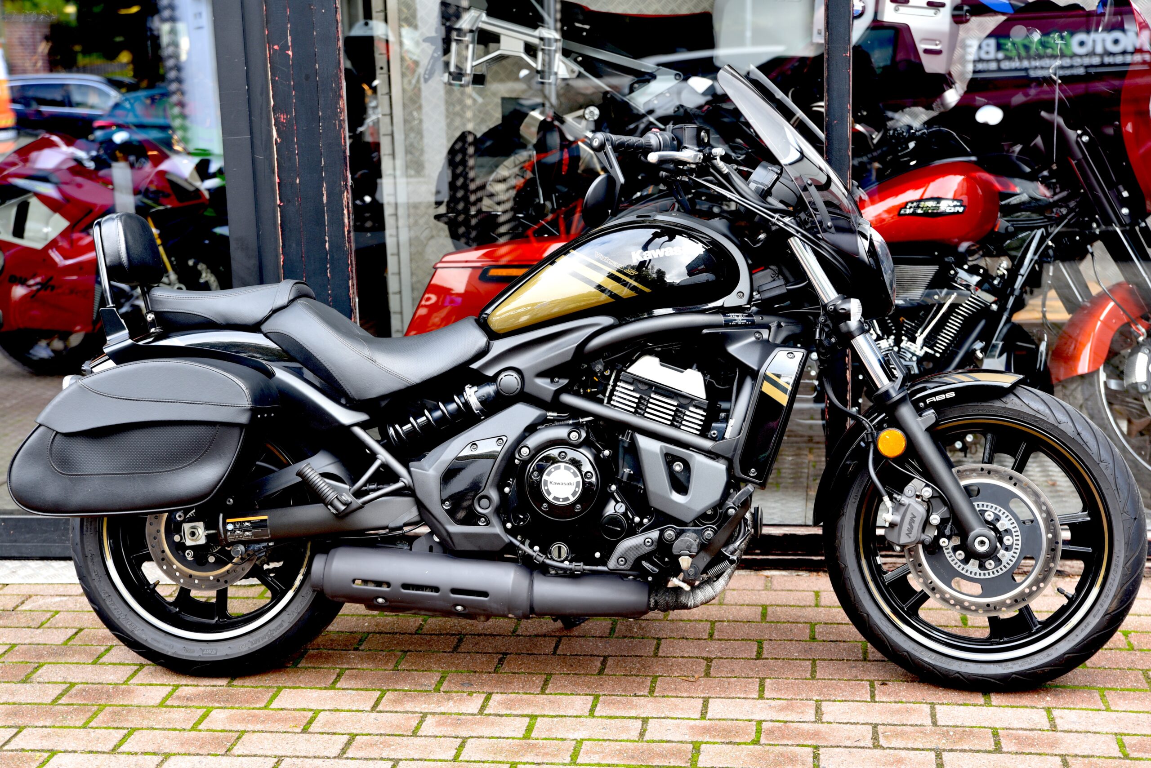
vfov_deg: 24.2
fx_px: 1791
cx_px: 576
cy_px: 384
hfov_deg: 35.6
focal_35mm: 56
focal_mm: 56
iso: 200
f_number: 4
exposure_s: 1/60
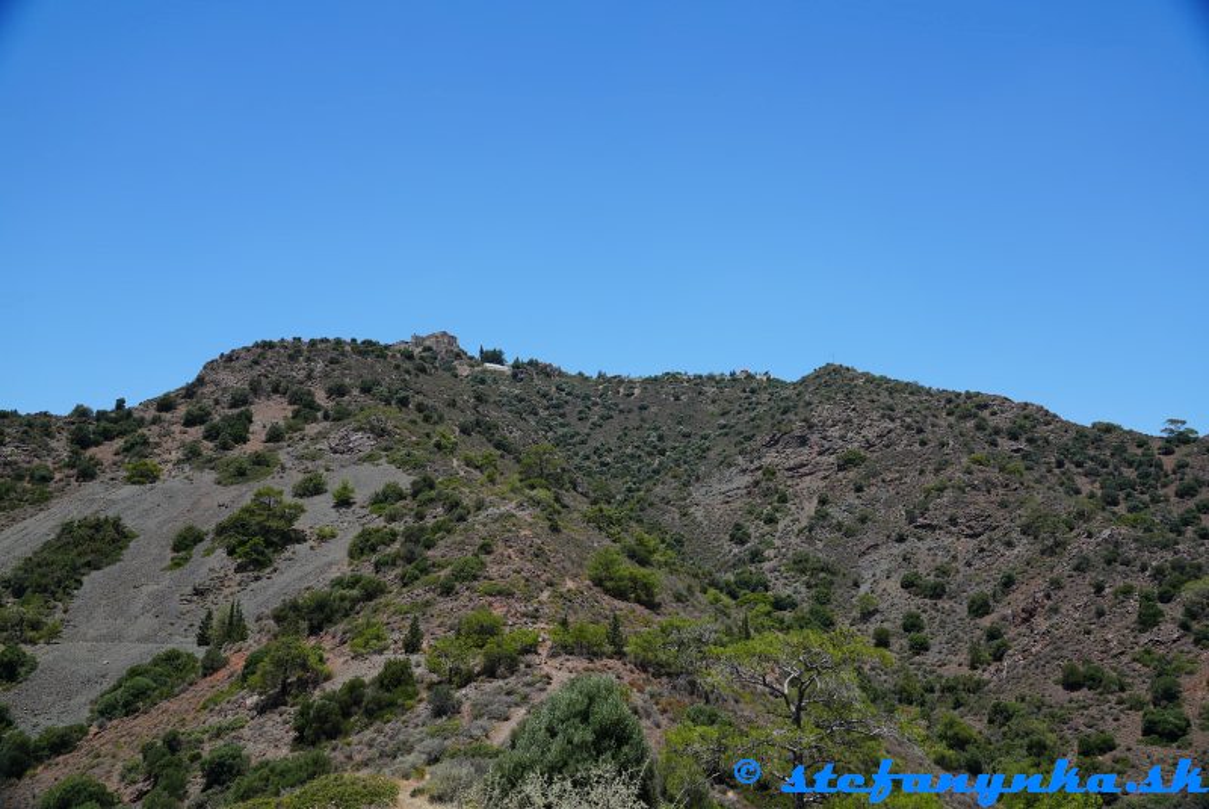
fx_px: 908
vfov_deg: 48.0
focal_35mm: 27
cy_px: 404
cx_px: 604
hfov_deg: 67.3
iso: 100
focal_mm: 27
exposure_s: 1/320
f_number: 5.6
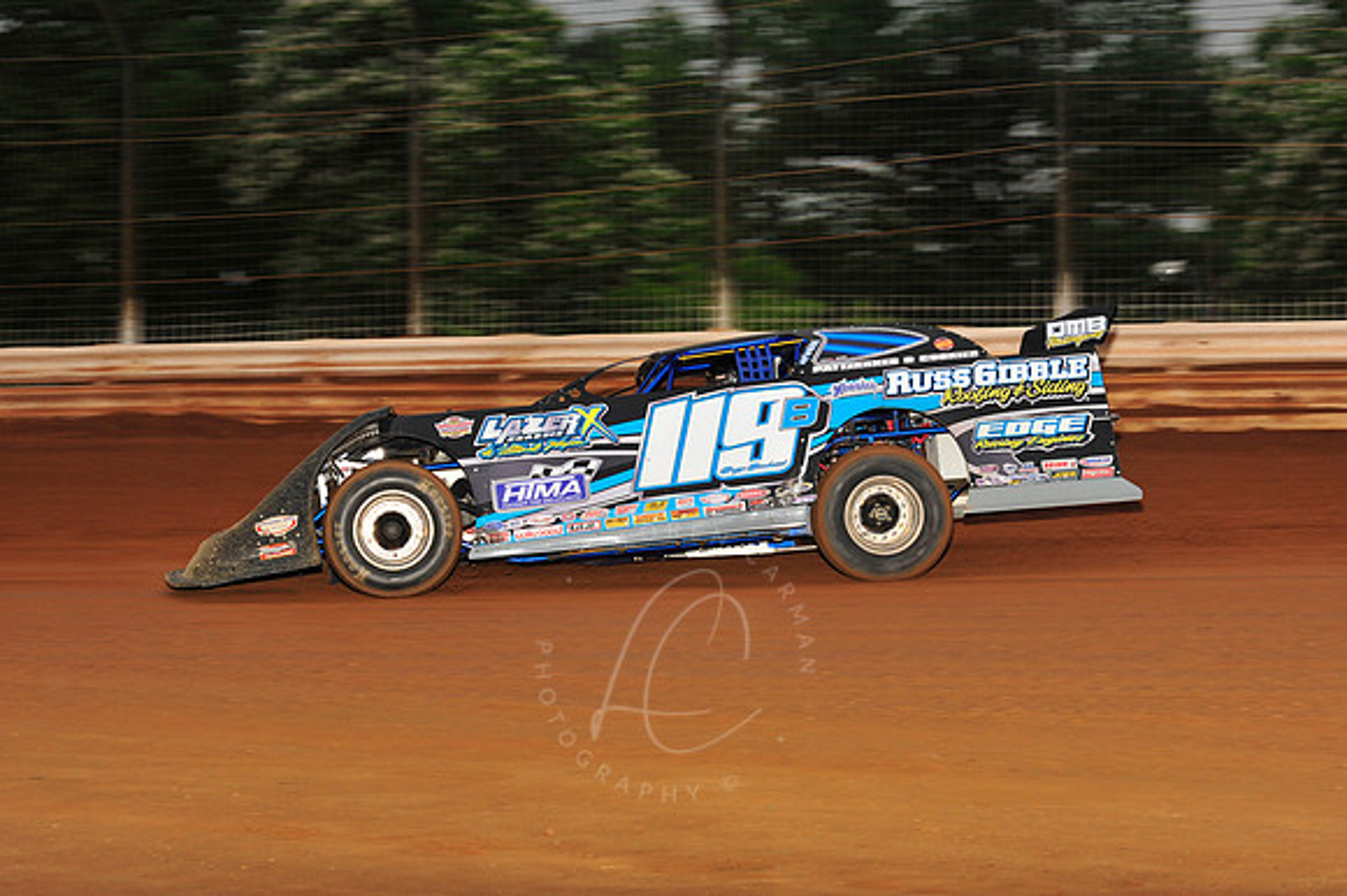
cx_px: 674
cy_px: 448
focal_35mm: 92
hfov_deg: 22.2
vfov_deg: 14.8
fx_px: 3440
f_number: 8
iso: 1000
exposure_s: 1/320
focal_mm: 92
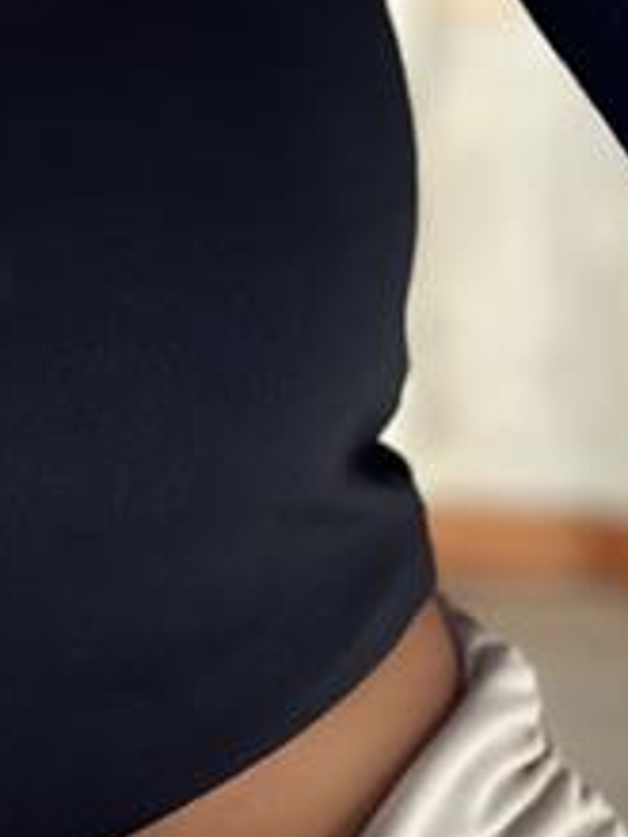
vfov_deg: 6.7
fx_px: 7039
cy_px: -257
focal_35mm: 291
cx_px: -278
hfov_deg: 5.1
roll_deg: +3.1
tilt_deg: -17.4
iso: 160
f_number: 1.78
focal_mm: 6.86
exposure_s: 1/60
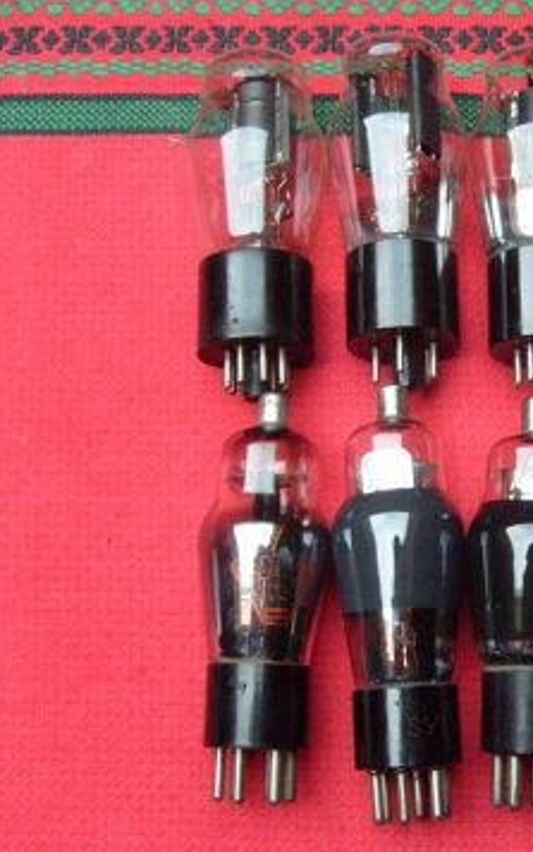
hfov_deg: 24.5
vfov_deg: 40.3
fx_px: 1160
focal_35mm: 50
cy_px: 426
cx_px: 547
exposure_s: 1/250
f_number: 2.8
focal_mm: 5.8
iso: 400
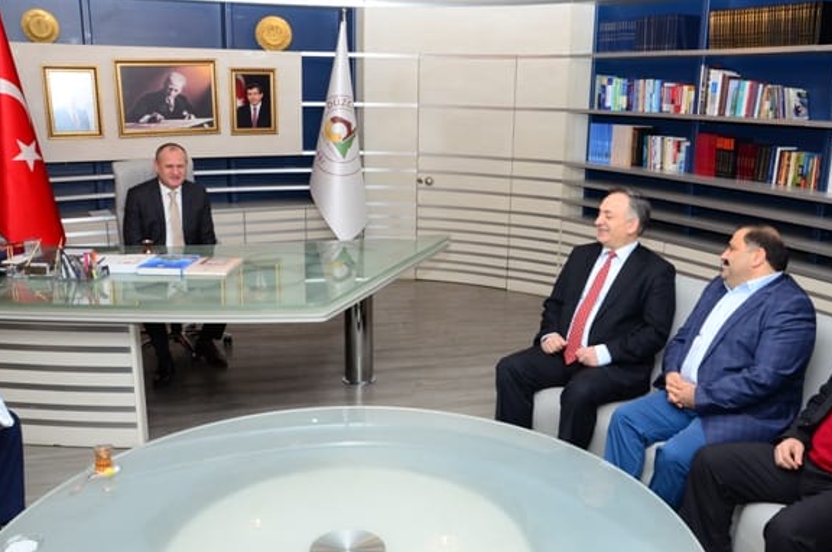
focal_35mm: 30
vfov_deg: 43.4
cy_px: 305
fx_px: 692
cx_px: 446
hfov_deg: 61.9
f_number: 7.1
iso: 1000
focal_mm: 18
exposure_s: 1/60
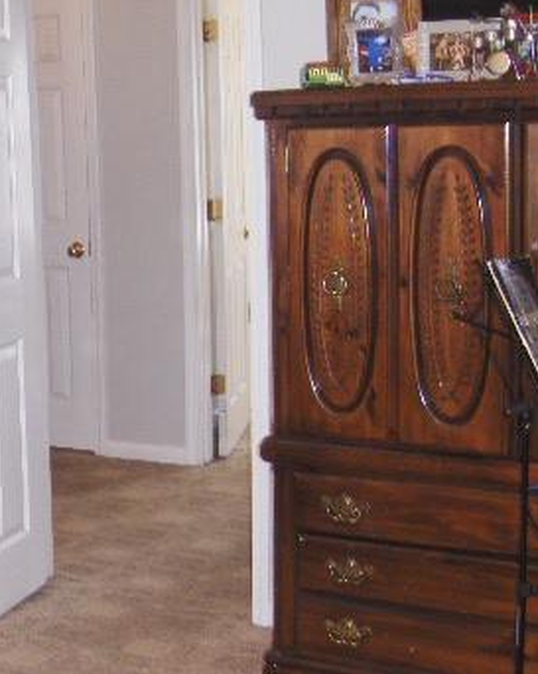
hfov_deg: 22.4
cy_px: 361
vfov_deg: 29.6
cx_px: -69
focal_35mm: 64
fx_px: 1276
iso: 100
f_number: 2.8
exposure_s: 1/60
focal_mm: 7.5
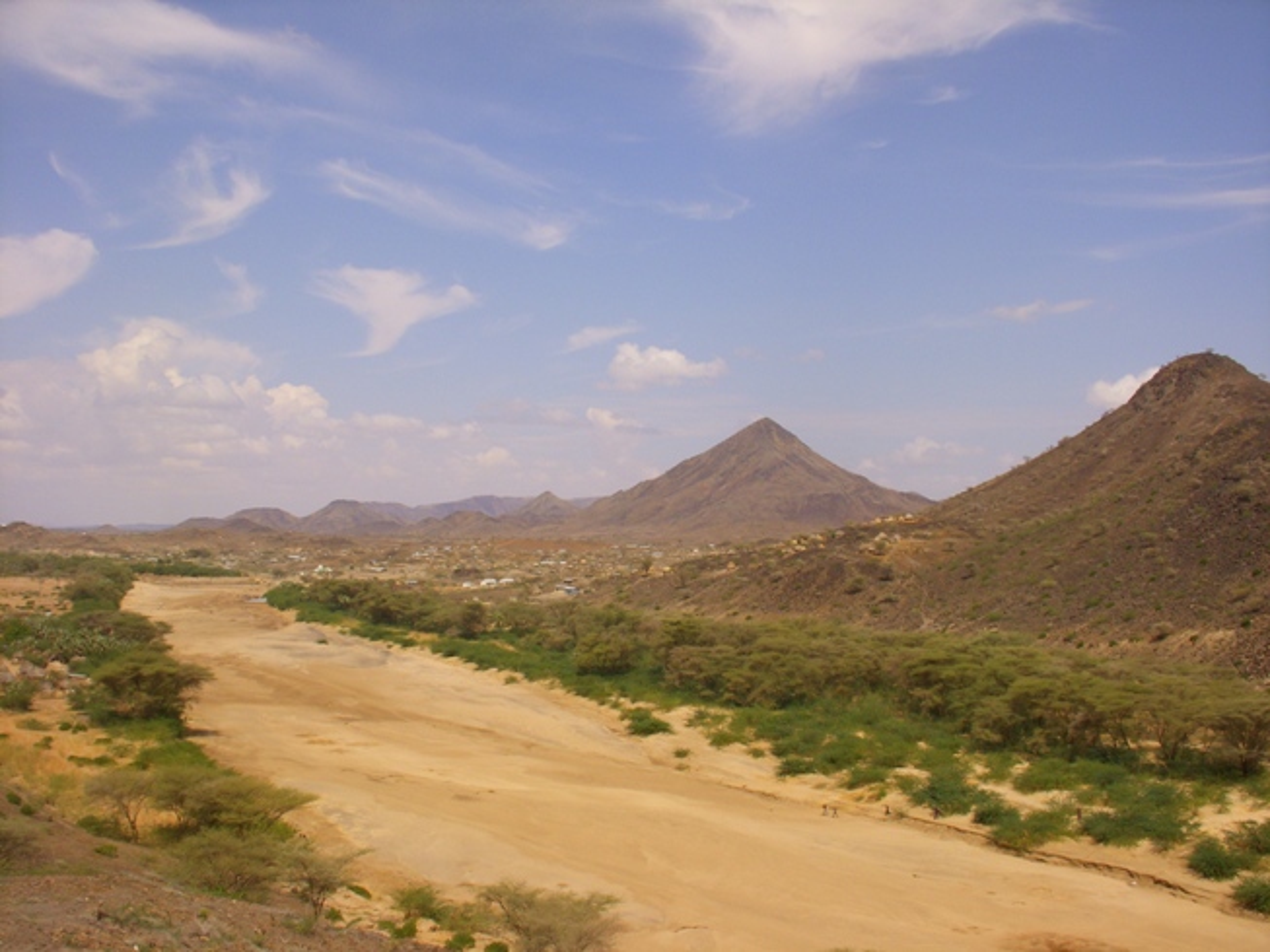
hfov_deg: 49.0
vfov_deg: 37.7
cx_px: 635
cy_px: 476
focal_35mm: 38
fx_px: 1394
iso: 100
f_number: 6.6
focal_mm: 6.3
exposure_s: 1/500
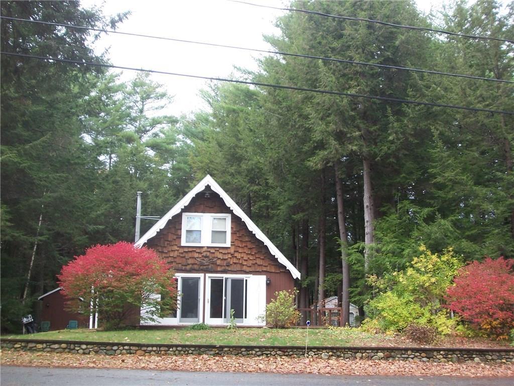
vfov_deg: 36.8
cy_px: 193
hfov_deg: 47.9
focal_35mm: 39
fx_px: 579
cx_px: 257
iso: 80
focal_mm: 6.4
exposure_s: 1/60
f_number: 3.9
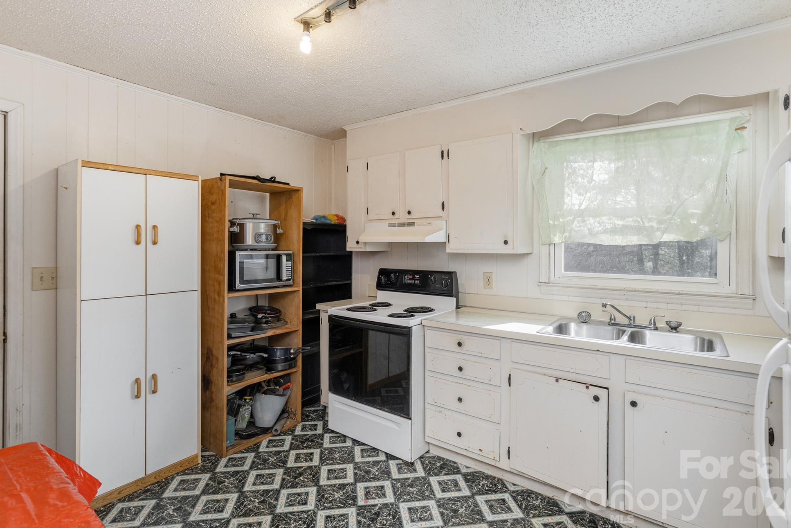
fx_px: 396
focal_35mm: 18
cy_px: 251
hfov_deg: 90.0
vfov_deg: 67.4
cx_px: 392
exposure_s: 1/200
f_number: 8
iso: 320
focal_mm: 17
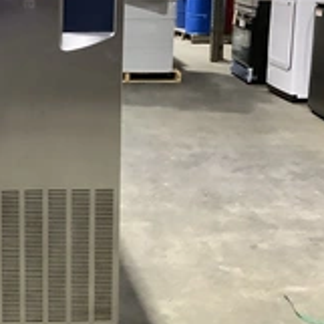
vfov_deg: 25.1
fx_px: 720
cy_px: 83
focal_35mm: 68
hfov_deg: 23.2
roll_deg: +1.4
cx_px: -68
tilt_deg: -10.0
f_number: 2.4
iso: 400
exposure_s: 1/30
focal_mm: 3.3
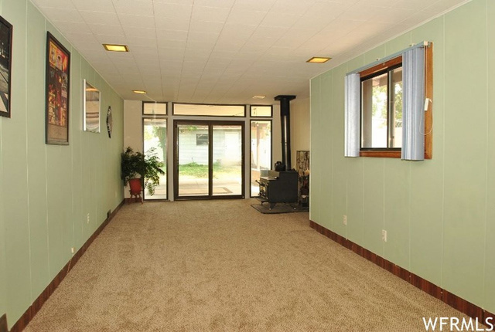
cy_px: 166
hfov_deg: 73.6
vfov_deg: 53.4
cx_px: 248
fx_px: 331
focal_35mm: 24
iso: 200
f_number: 4.5
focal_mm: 16
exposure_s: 1/125
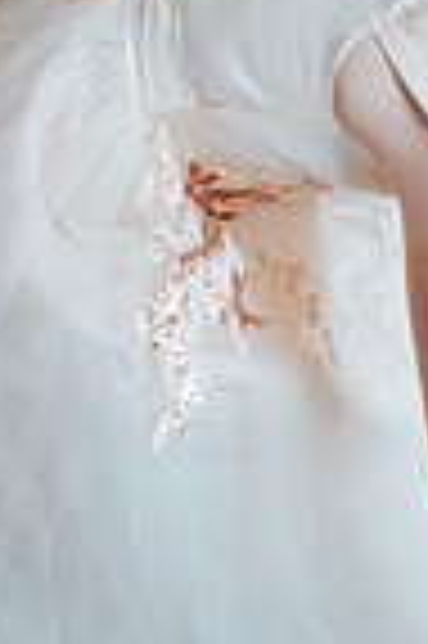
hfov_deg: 12.2
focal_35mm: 110
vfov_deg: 17.9
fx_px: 1966
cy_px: -63
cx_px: 505
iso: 560
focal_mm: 35
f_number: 3.2
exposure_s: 1/200
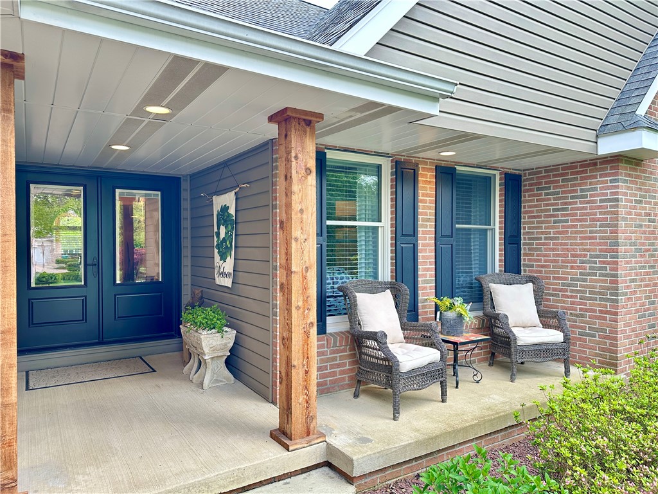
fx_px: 456
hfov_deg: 71.6
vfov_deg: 56.8
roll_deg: -0.6
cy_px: 247
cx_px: 329
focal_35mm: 24
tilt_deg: -0.5
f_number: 1.78
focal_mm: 6.86
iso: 125
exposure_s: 1/121
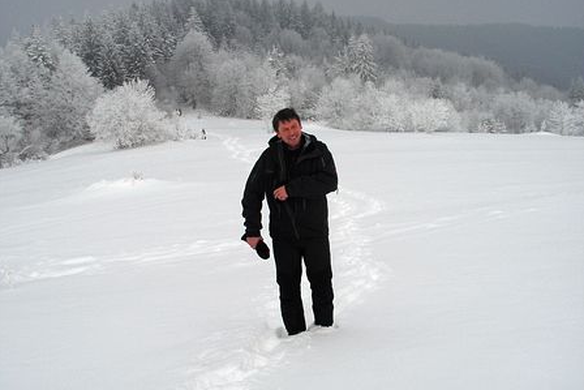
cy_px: 192
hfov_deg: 41.9
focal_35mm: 47
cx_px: 292
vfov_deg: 28.7
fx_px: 763
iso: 50
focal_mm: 7.6
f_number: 3.2
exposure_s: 1/800
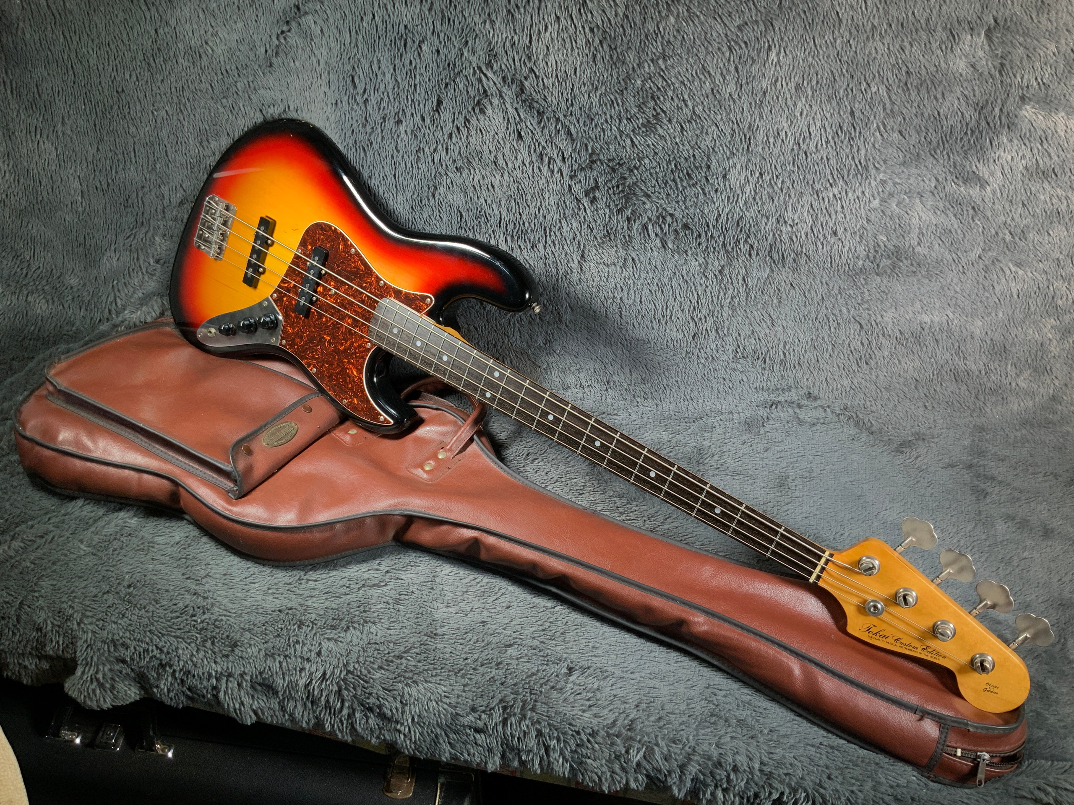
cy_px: 402
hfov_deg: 61.7
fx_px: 900
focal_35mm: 29
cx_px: 537
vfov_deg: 48.2
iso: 50
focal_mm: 3
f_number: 1.8
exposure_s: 1/104
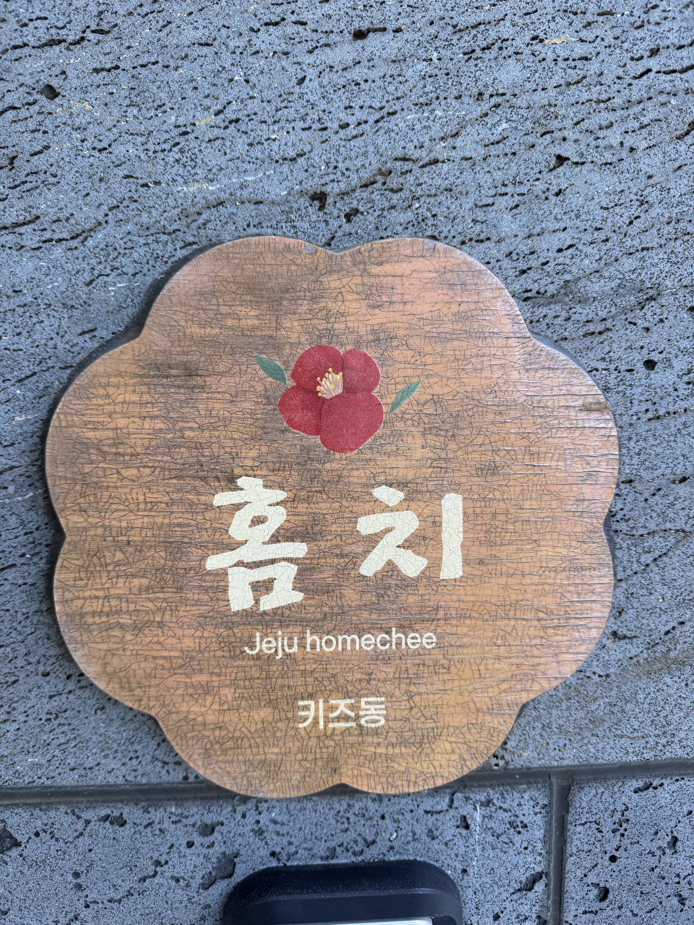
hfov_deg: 56.8
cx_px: 347
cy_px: 462
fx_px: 642
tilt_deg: -5.8
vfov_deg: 71.6
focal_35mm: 24
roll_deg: +1.6
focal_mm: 6.76
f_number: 1.78
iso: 80
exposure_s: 1/407
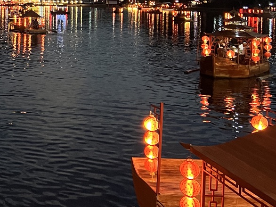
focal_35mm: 71
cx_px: -45
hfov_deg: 25.0
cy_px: -1
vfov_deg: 20.1
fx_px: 566
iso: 640
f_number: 1.5
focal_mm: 5.7
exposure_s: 1/33
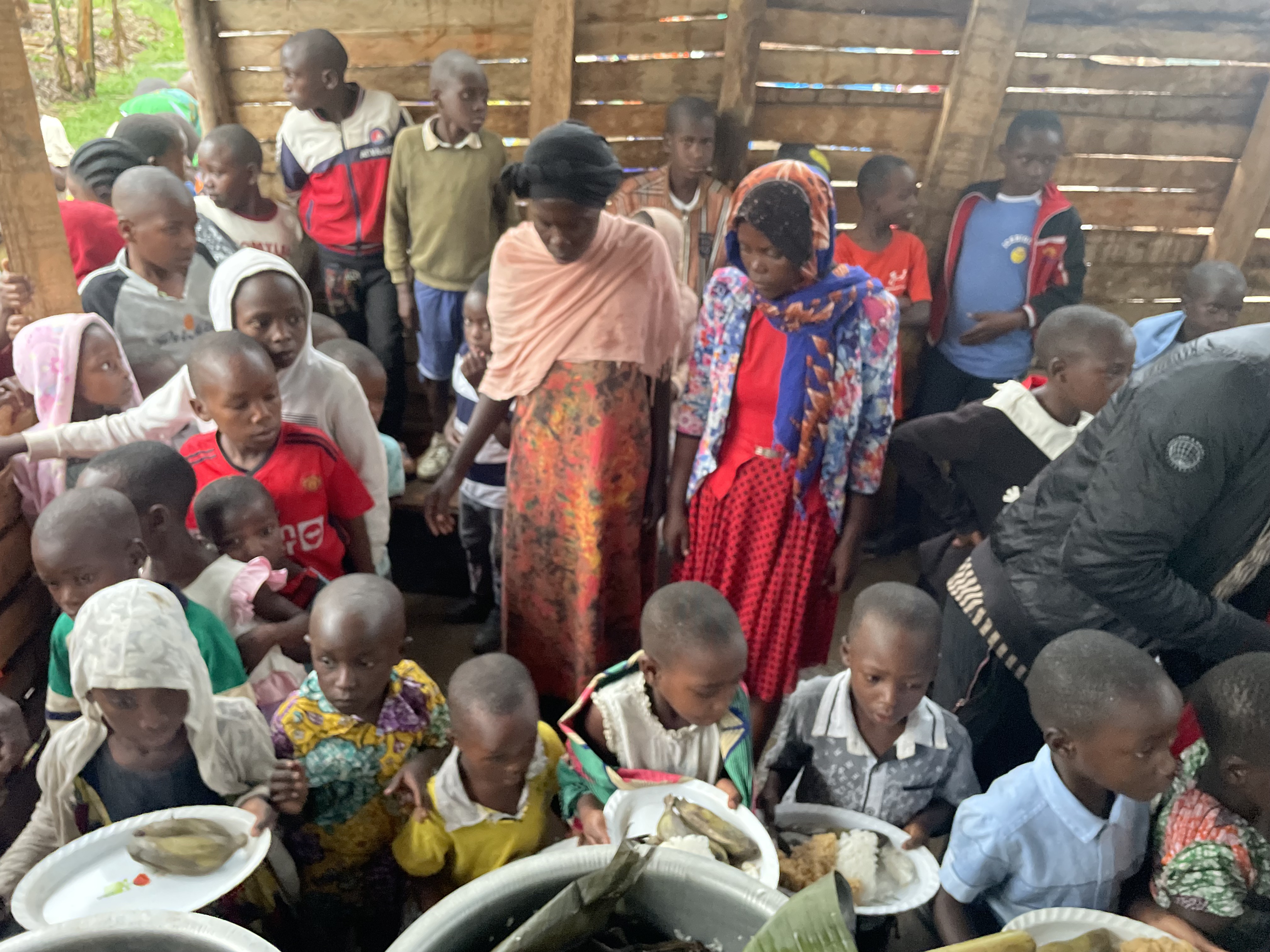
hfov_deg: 67.3
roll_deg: -5.3
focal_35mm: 26
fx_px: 954
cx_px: 635
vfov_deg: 53.1
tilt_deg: -32.2
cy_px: 476
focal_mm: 4.2
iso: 640
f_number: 1.6
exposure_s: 1/35
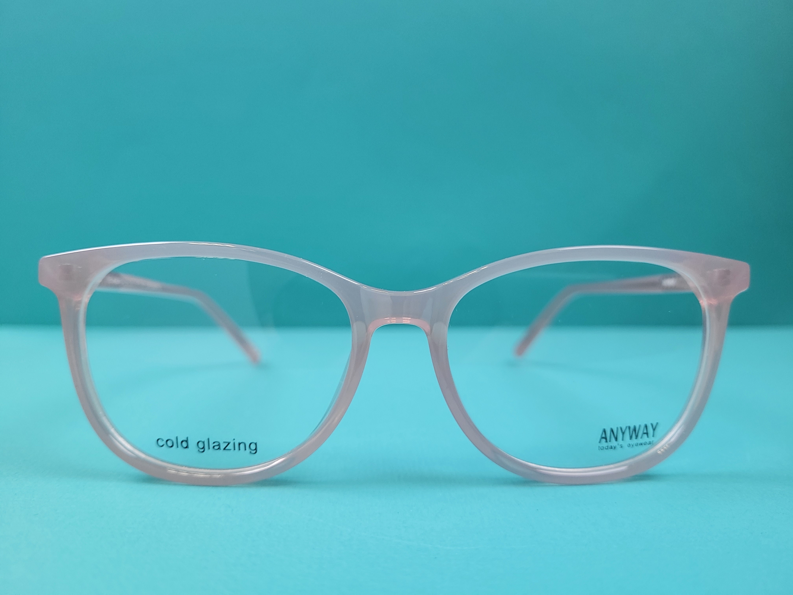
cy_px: 298
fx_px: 596
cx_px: 396
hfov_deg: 67.3
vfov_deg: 53.1
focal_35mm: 26
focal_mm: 5.4
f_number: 1.8
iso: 200
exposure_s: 1/100
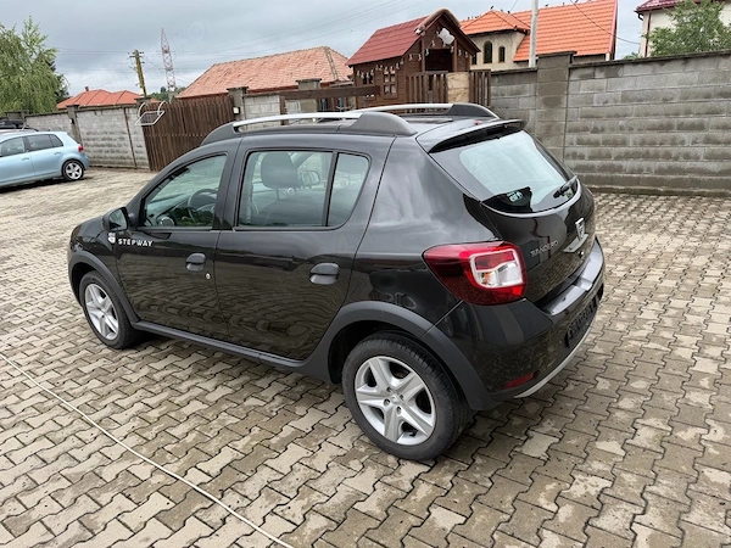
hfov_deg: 71.6
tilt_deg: -18.5
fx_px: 507
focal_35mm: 24
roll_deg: +3.7
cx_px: 366
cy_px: 274
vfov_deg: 56.8
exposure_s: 1/1091
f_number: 1.78
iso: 80
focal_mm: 6.76
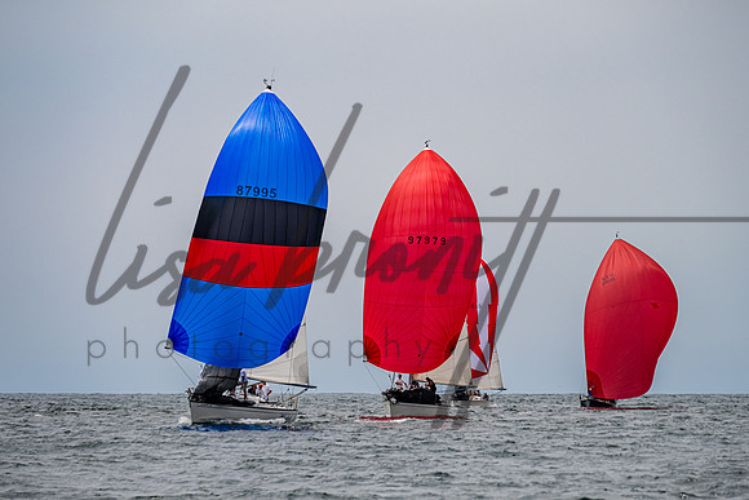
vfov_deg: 5.2
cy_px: 250
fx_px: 5489
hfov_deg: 7.8
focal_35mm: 264
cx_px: 377
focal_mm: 200
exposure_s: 1/1600
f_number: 6.3
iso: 250
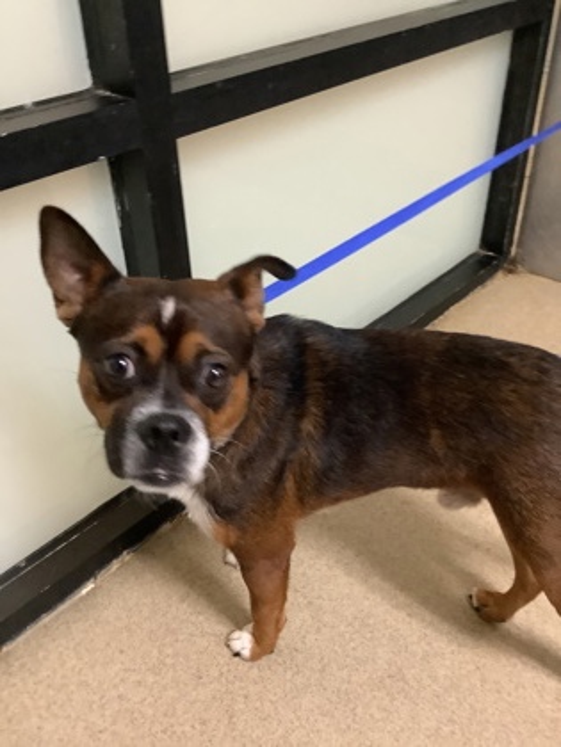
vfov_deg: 58.4
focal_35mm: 31
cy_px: 374
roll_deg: -0.5
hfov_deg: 45.4
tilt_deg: -34.8
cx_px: 280
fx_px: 670
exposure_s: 1/25
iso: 500
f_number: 2.4
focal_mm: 3.3
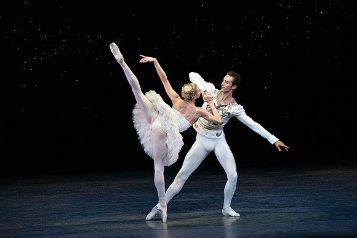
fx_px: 3154
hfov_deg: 6.5
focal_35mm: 318
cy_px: 119
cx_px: 178
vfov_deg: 4.3
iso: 20000
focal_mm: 318
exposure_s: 1/500
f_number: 11
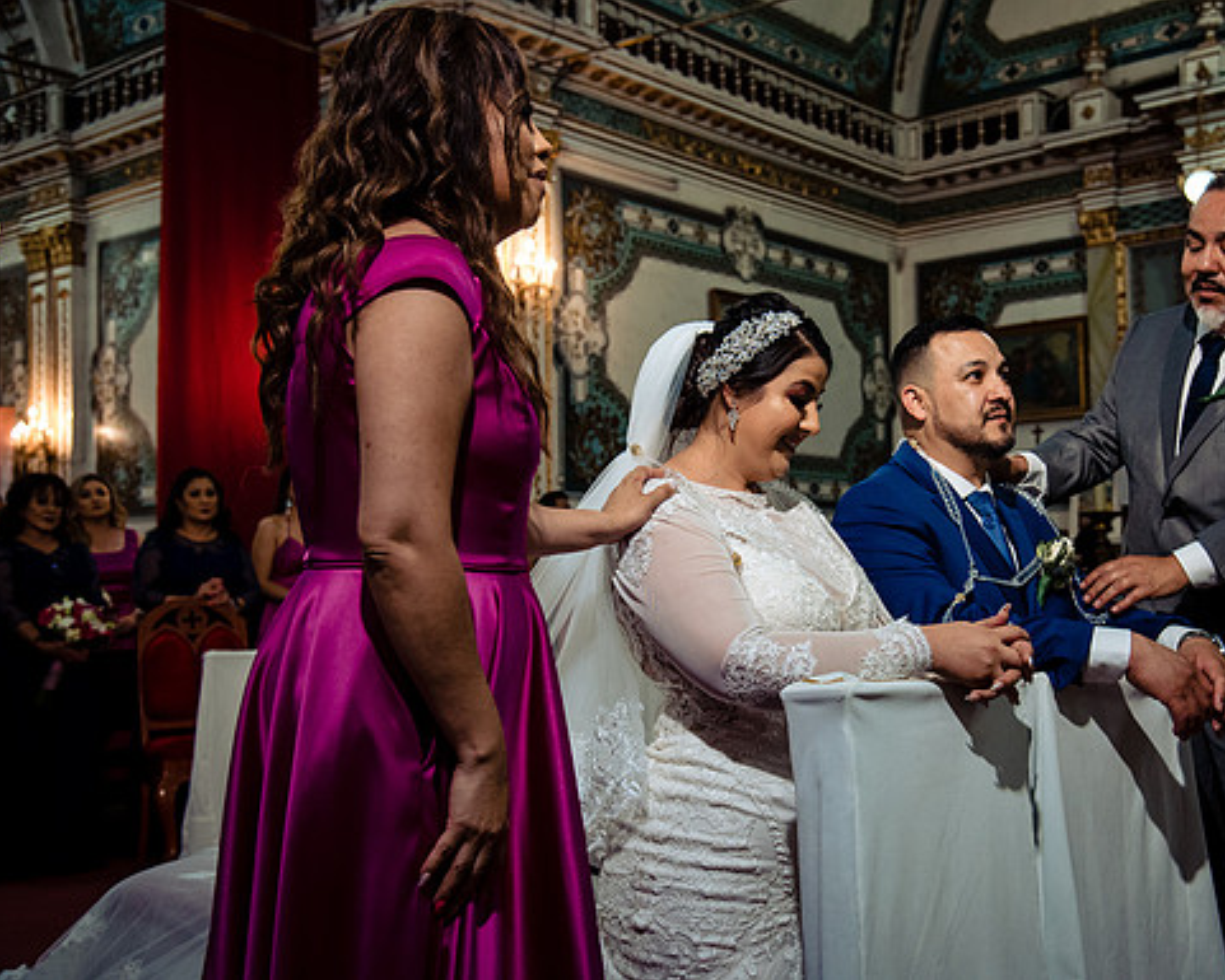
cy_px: 490
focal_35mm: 43
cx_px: 726
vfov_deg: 34.9
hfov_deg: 42.7
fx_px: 1559
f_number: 5
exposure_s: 1/125
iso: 2000
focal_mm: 38
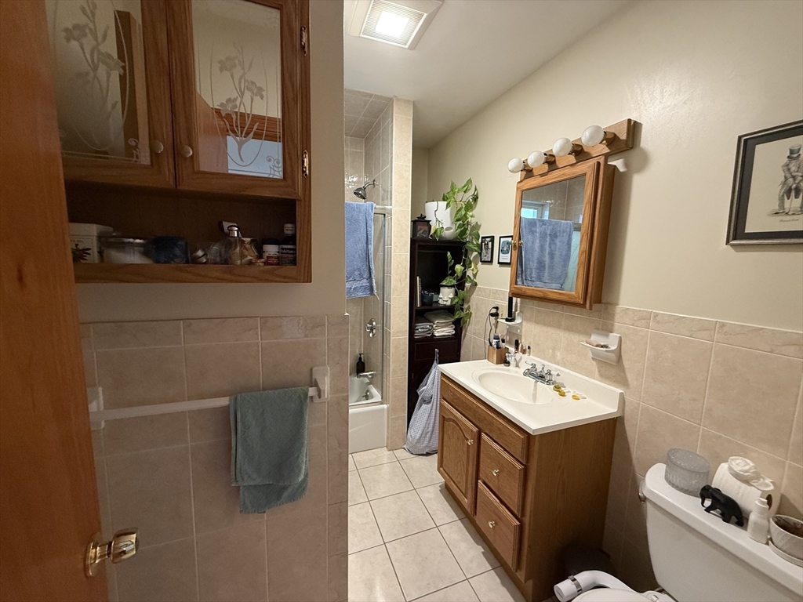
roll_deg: -0.8
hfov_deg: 102.1
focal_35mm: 14
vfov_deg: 85.7
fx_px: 325
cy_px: 301
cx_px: 402
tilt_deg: -7.1
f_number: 2.2
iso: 400
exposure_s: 1/60
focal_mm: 2.22
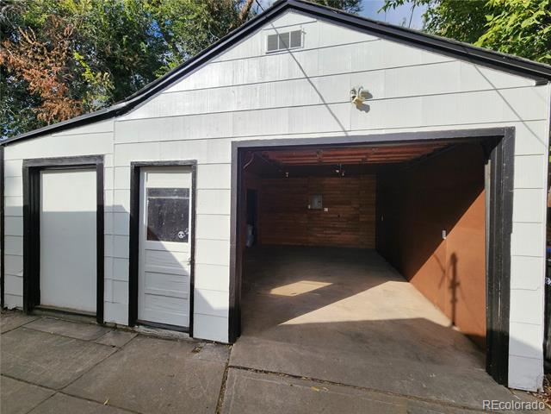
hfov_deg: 106.2
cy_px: 207
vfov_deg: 89.9
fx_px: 207
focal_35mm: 13
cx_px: 276
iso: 50
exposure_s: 1/2365
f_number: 2.2
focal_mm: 2.2
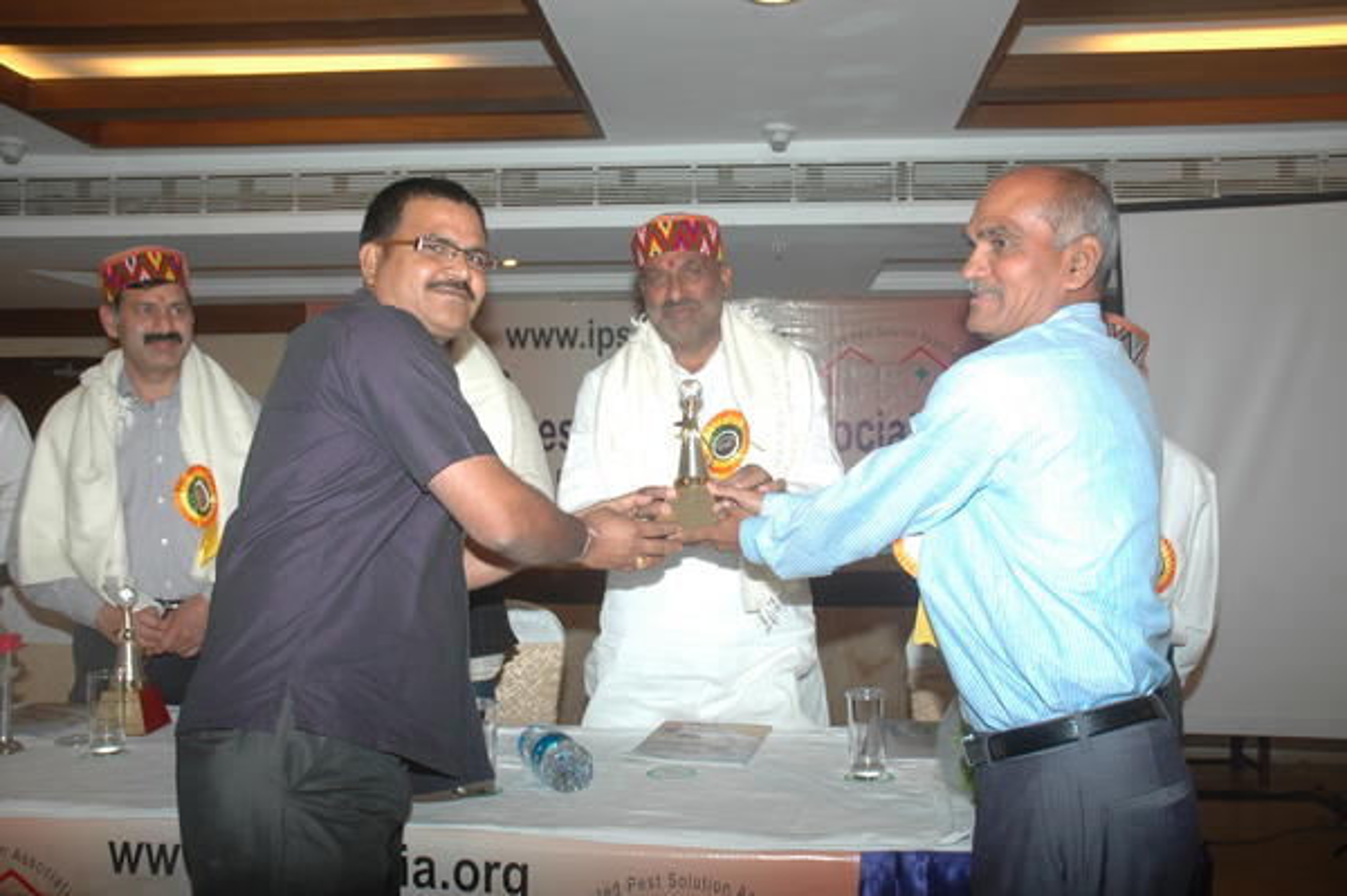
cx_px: 674
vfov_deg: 39.9
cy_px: 448
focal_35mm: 33
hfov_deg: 57.3
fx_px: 1234
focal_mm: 22
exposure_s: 1/60
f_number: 4.5
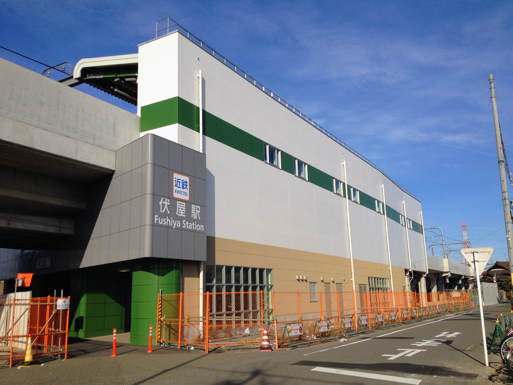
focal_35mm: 35
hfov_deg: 52.6
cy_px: 192
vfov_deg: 40.7
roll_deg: +0.8
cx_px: 256
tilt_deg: +8.8
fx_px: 519
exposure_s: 1/2513
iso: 50
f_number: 2.4
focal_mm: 4.28
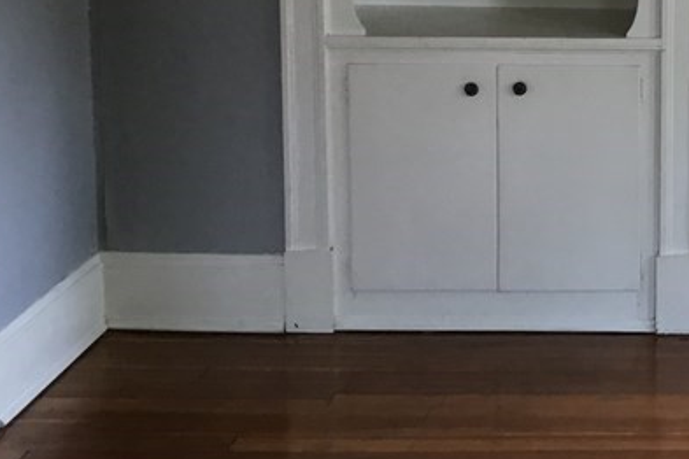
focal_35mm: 84
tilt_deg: -8.0
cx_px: 792
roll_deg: -0.2
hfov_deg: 22.6
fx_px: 1608
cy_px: -49
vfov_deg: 15.8
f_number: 2.4
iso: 64
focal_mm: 3.3
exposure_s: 1/30
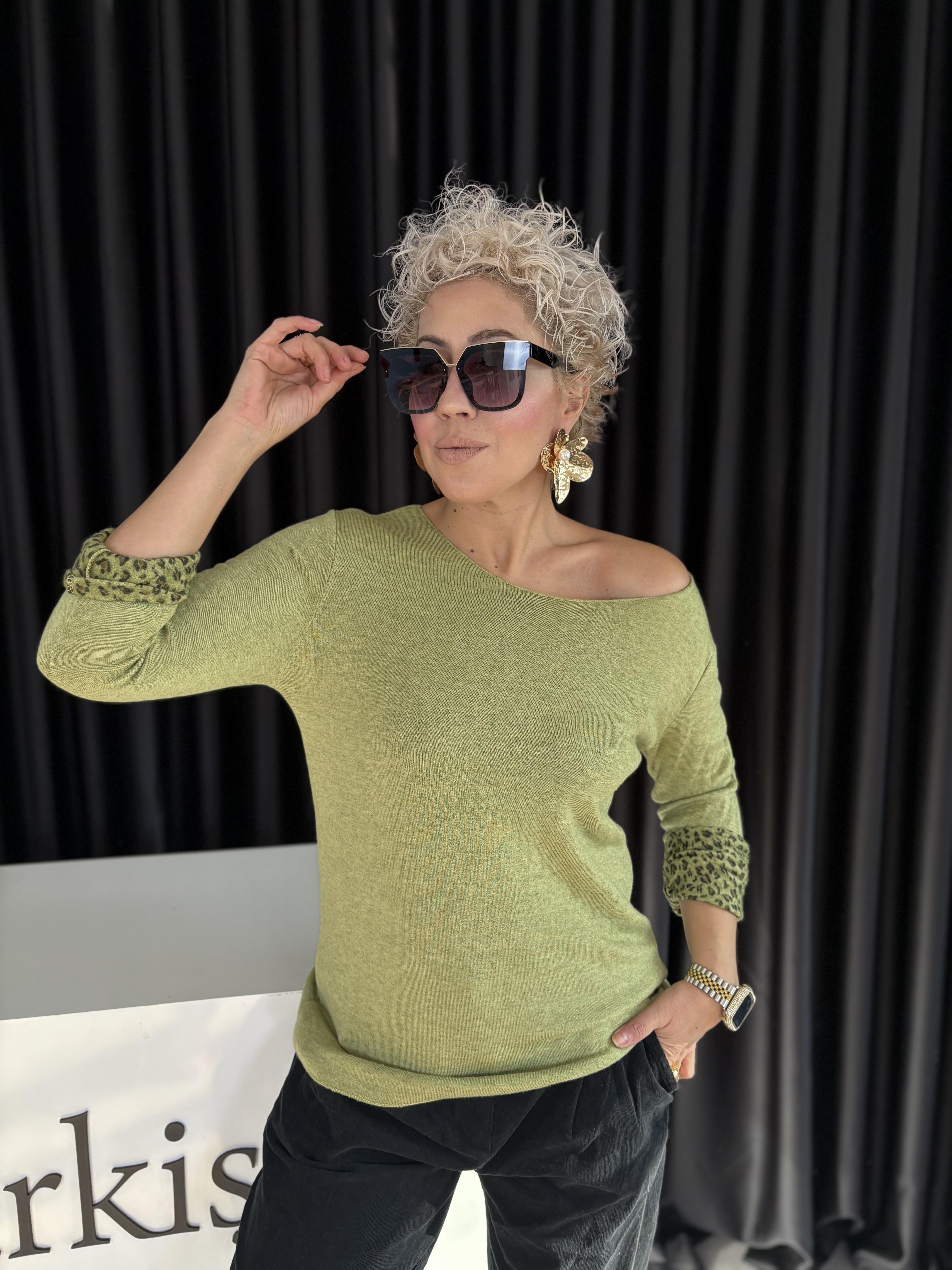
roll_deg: +0.1
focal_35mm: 26
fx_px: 953
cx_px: 476
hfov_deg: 53.1
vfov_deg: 67.3
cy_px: 635
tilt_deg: -6.8
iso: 125
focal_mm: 5.96
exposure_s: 1/60
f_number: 1.6
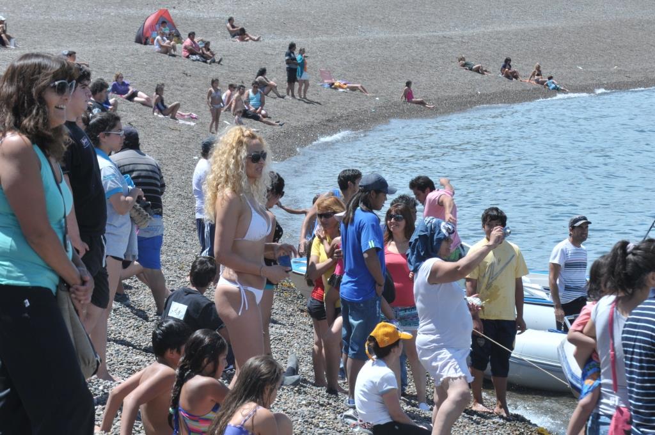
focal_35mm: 153
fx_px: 2780
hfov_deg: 13.4
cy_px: 218
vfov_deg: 8.9
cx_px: 328
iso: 320
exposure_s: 1/250
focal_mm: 102
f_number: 14
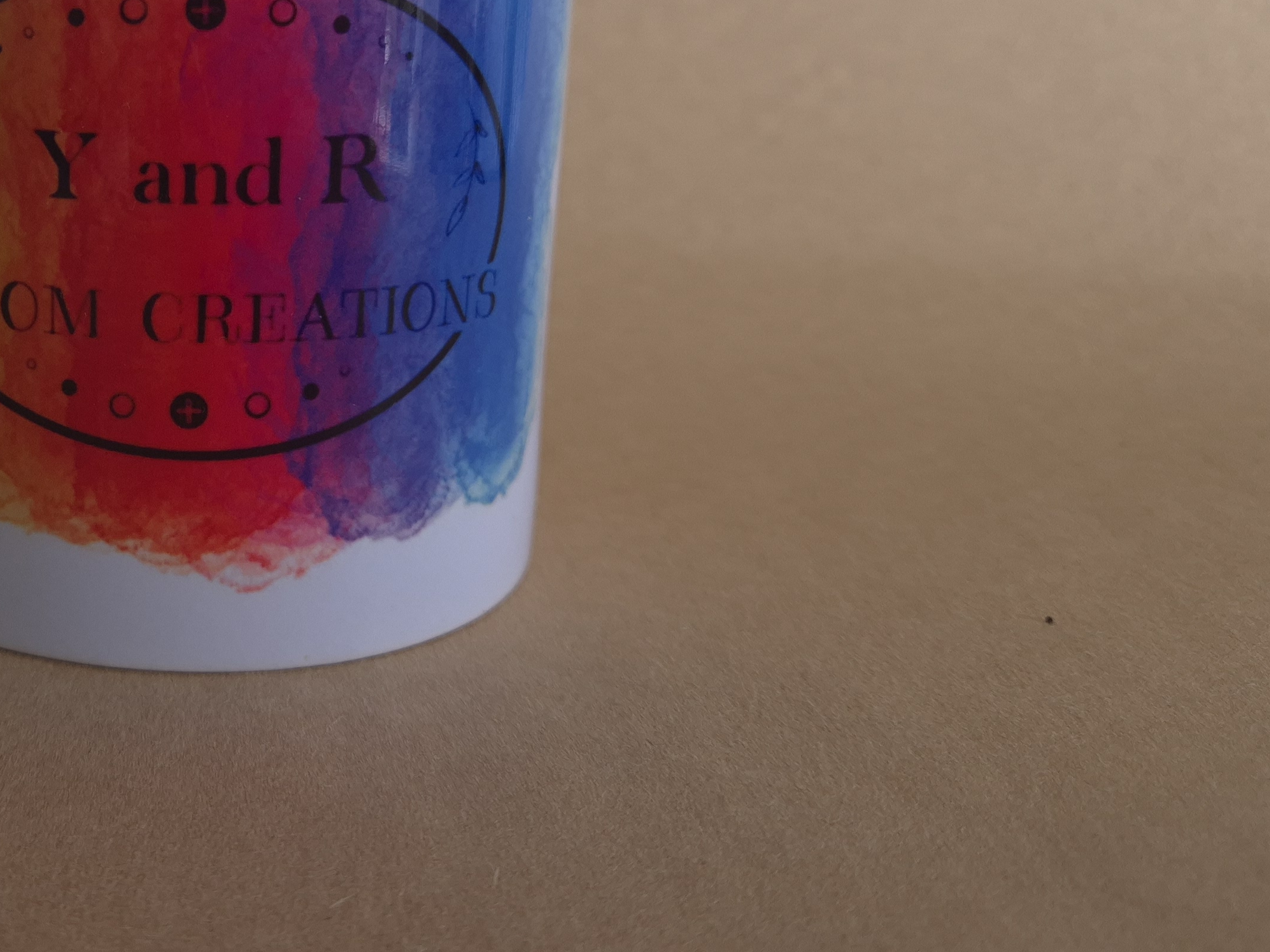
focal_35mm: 43
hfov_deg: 40.5
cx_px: 127
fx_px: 1578
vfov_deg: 33.3
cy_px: 305
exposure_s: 1/60
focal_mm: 5.4
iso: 50
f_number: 1.8
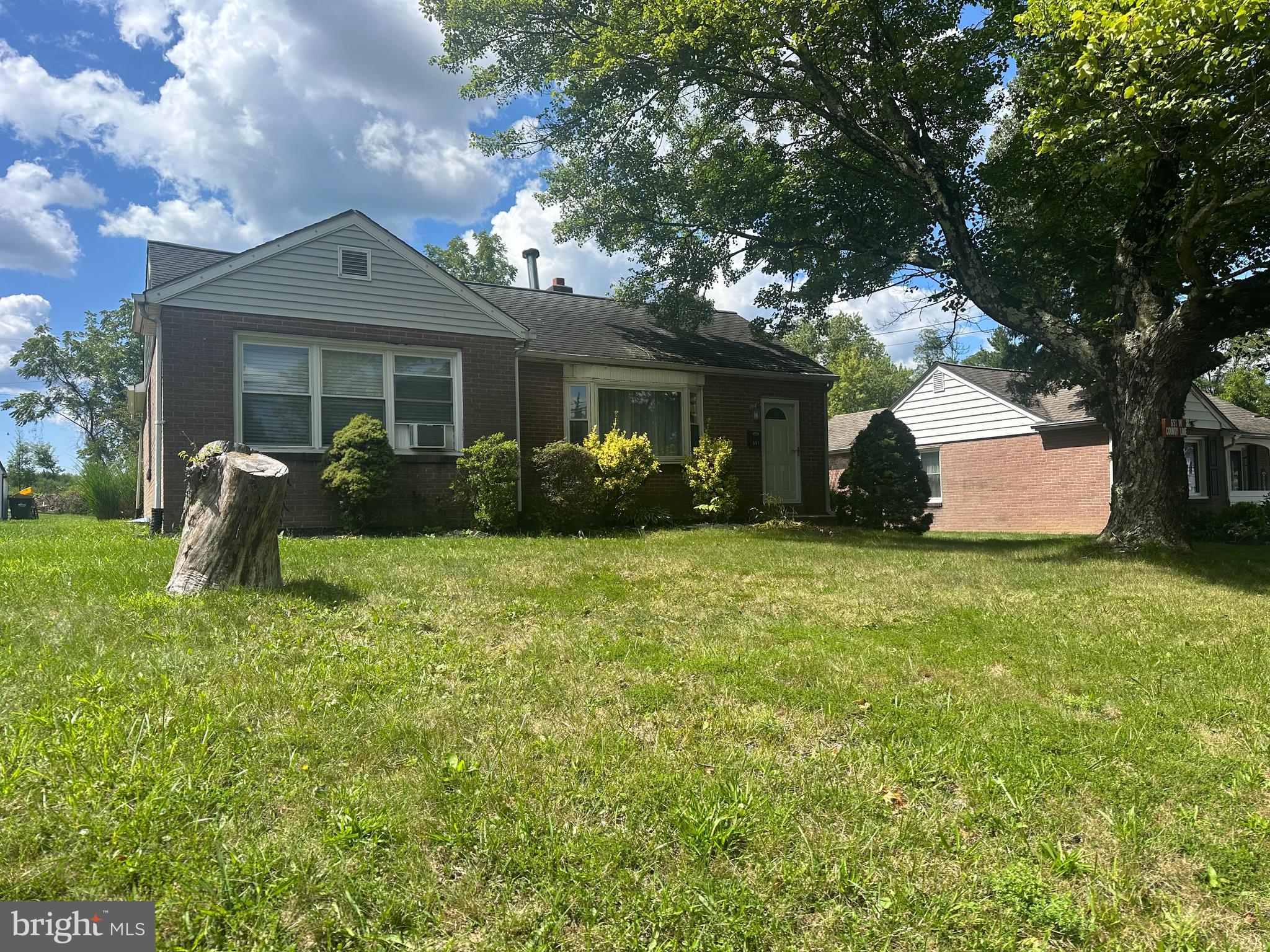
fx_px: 881
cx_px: 635
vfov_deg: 56.8
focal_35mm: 24
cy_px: 476
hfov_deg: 71.6
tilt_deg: +1.5
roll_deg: +0.9
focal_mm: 6.86
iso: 80
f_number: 1.78
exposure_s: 1/3472
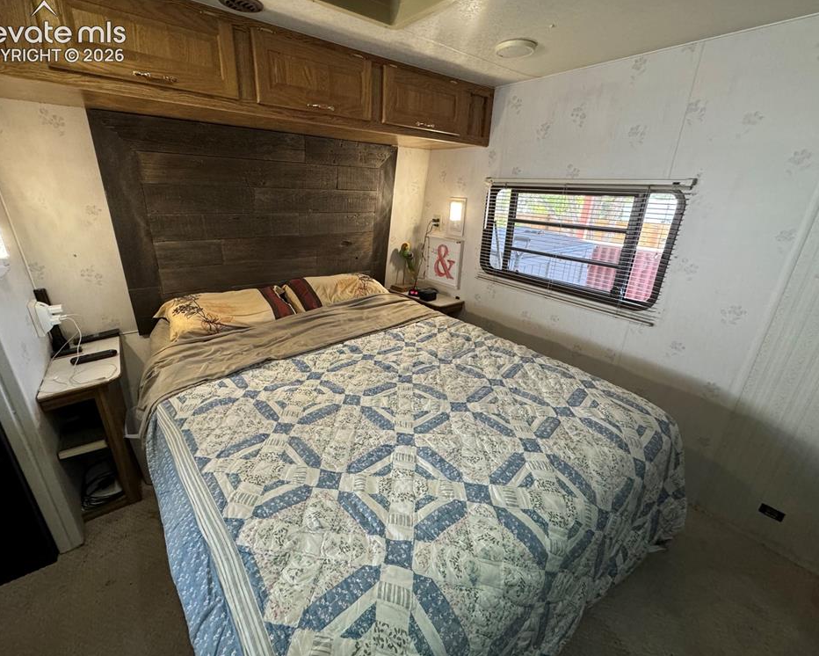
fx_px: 364
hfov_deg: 96.8
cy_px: 321
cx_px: 404
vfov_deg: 84.0
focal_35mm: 15
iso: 320
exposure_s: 1/60
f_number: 2.2
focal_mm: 2.22
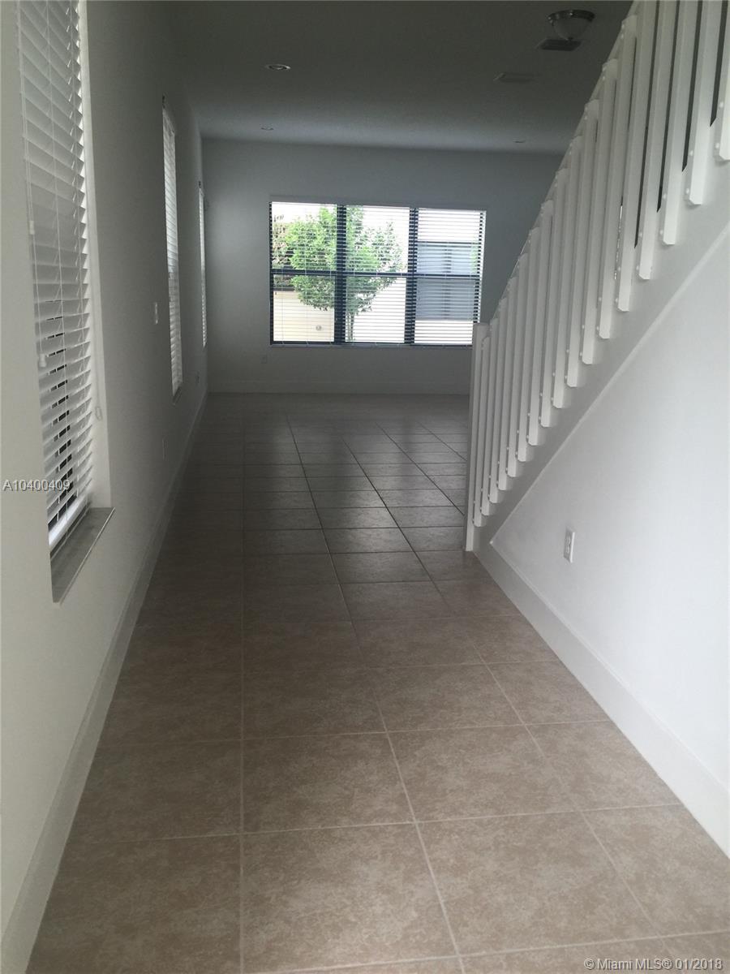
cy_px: 487
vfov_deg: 61.7
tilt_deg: -13.8
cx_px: 365
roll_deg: -1.1
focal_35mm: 29
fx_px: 815
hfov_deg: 48.2
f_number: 2.2
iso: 32
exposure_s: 1/40
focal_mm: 4.15
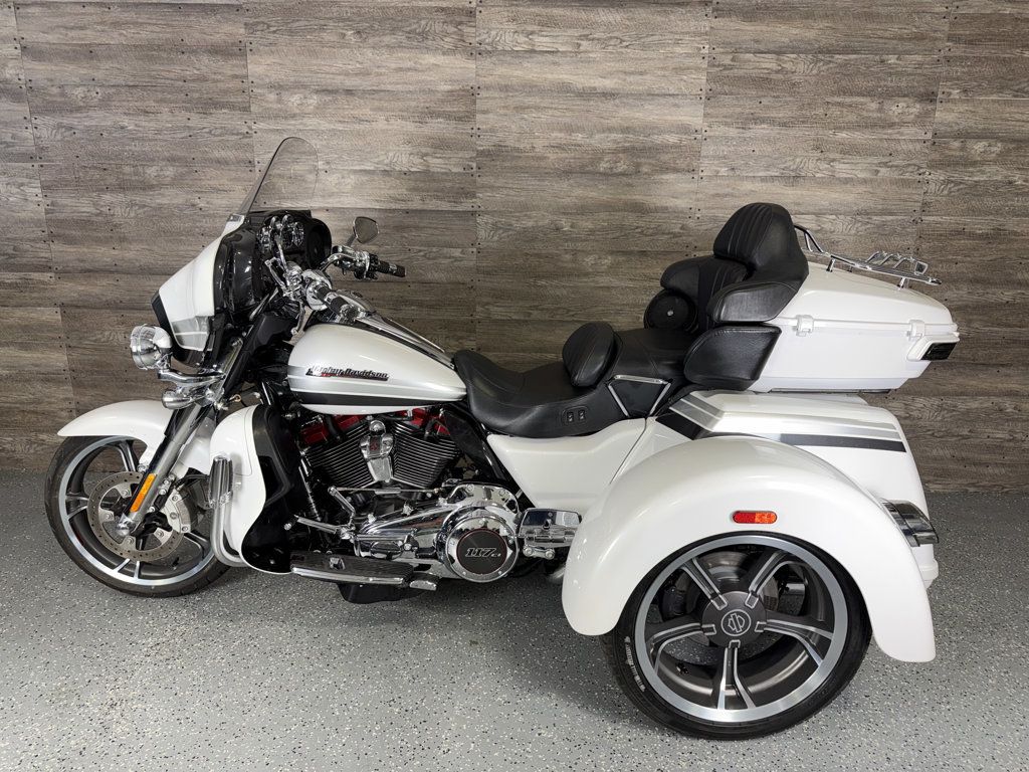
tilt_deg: -15.2
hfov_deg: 71.6
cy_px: 386
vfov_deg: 56.8
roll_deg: -1.3
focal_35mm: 24
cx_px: 514
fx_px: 713
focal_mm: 6.76
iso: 64
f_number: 1.78
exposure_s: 1/22
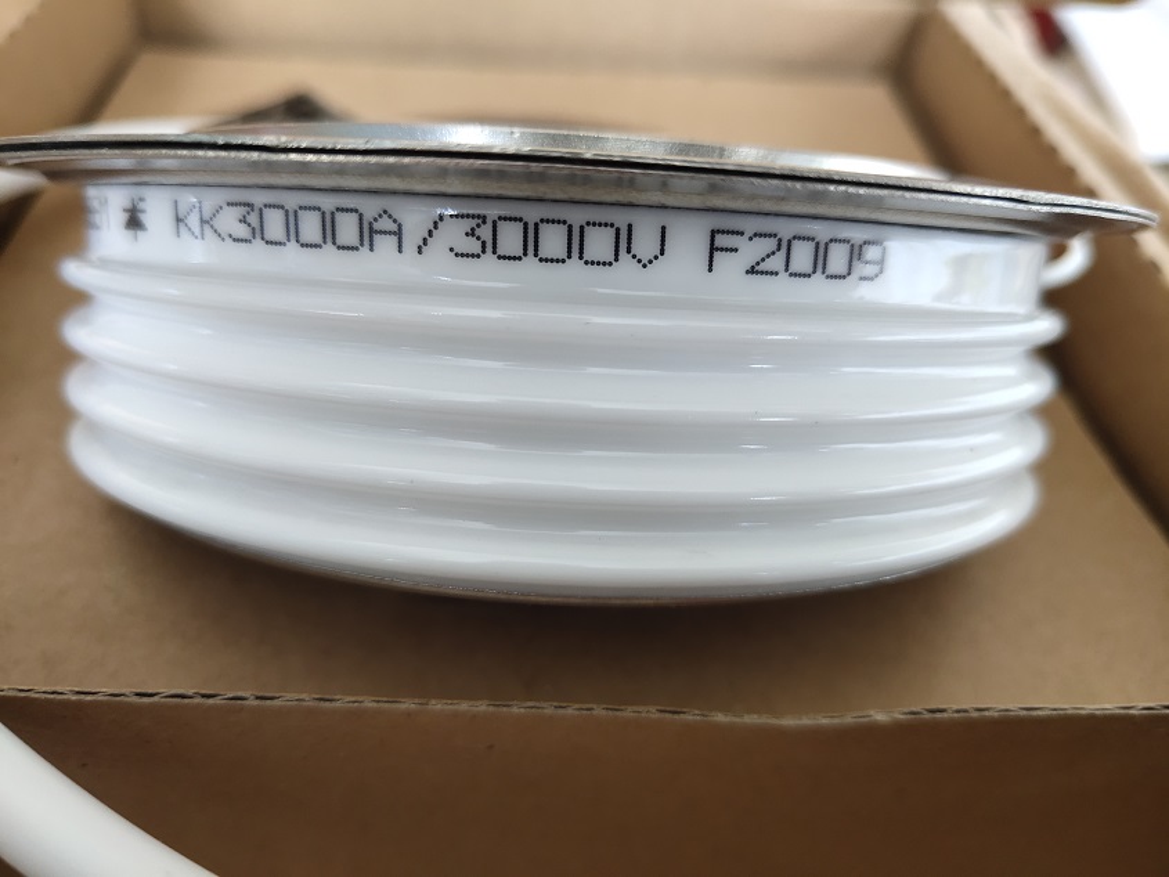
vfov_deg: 48.2
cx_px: 584
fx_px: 979
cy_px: 438
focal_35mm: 29
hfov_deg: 61.7
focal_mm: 4.27
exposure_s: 1/50
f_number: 1.8
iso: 227
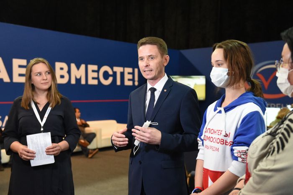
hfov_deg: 41.1
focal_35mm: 48
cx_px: 146
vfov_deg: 28.0
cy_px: 98
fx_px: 390
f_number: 4
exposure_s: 1/1000
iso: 12800
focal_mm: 48
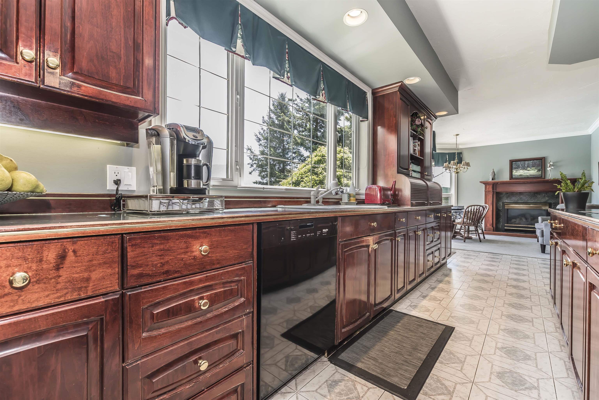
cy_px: 200
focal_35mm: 15
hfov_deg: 100.4
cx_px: 300
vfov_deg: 77.3
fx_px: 250
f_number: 9
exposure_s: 1/15
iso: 100
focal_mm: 10
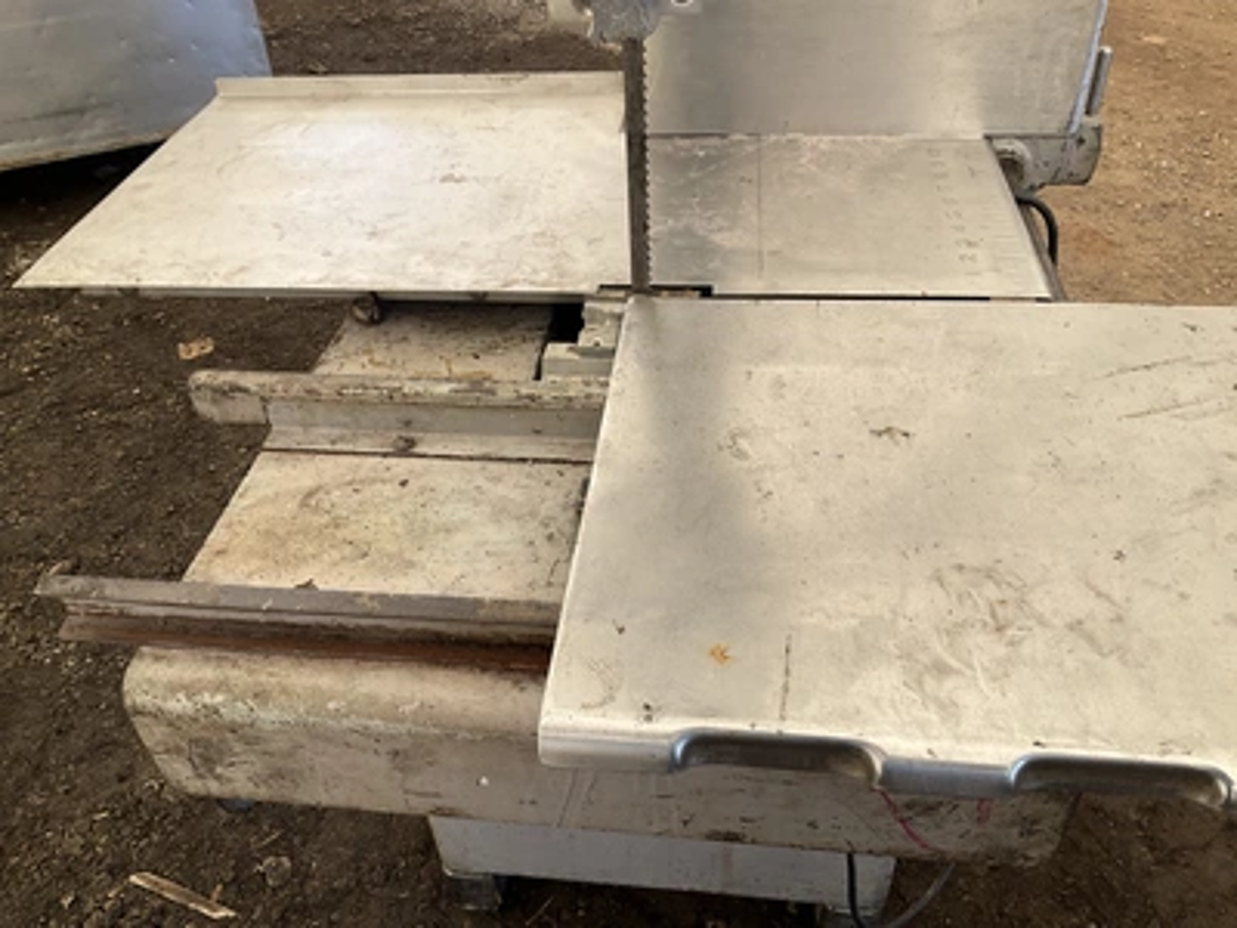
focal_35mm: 29
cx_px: 618
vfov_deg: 48.2
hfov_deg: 61.7
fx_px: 1036
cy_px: 464
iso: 16
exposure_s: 1/122
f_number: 1.8
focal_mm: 3
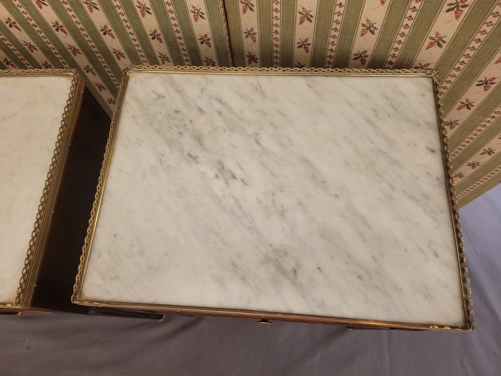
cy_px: 188
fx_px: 376
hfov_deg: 67.3
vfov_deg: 53.1
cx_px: 250
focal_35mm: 26
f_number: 1.8
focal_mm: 5.4
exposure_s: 1/50
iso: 400
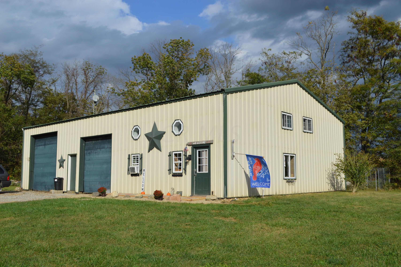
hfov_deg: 57.3
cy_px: 134
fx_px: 367
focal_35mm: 33
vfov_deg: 39.9
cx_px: 200
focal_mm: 22
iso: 100
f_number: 9
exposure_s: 1/320
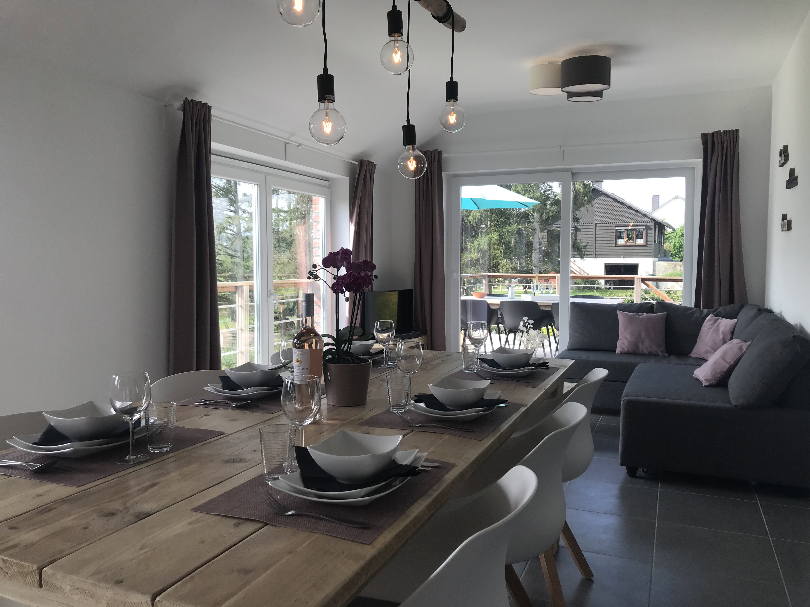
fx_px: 655
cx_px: 405
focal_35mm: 28
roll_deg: +0.2
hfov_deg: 63.4
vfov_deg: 49.7
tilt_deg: -4.4
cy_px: 304
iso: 20
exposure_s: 1/349
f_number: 1.8
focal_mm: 3.99
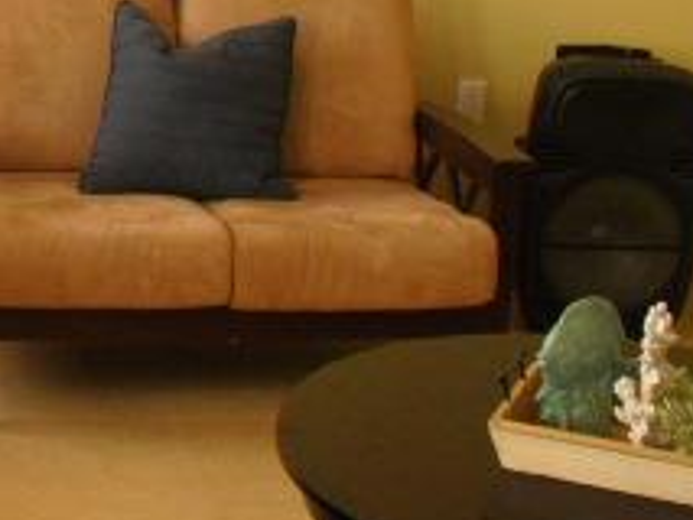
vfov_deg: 13.6
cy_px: 23
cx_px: -111
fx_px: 2163
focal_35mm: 108
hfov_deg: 17.5
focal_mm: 6.3
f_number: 3.1
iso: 400
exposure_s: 1/100
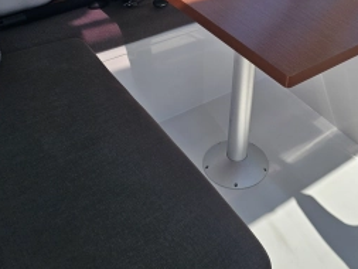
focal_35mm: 50
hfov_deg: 37.5
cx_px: 258
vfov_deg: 28.3
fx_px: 517
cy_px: 40
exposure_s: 1/612
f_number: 1.7
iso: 10
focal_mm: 6.3
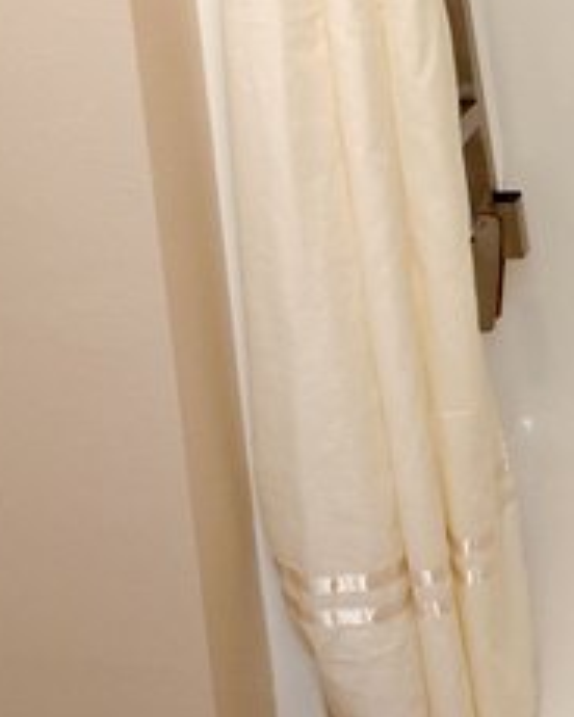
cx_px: 602
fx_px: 1869
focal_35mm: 88
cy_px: -50
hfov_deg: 17.0
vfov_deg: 20.8
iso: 640
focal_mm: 18
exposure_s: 1/60
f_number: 5.6
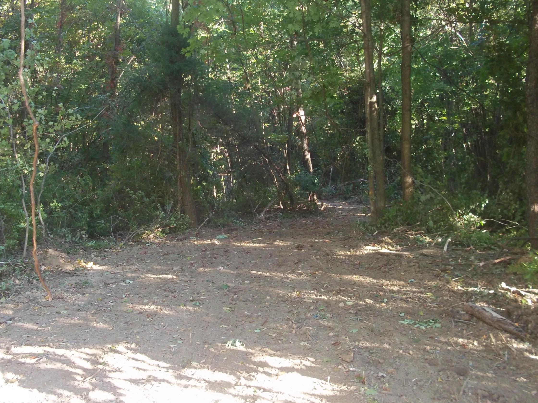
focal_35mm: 43
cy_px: 180
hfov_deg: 43.9
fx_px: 668
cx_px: 270
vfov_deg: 33.6
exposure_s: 1/50
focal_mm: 6.5
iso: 160
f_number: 3.1
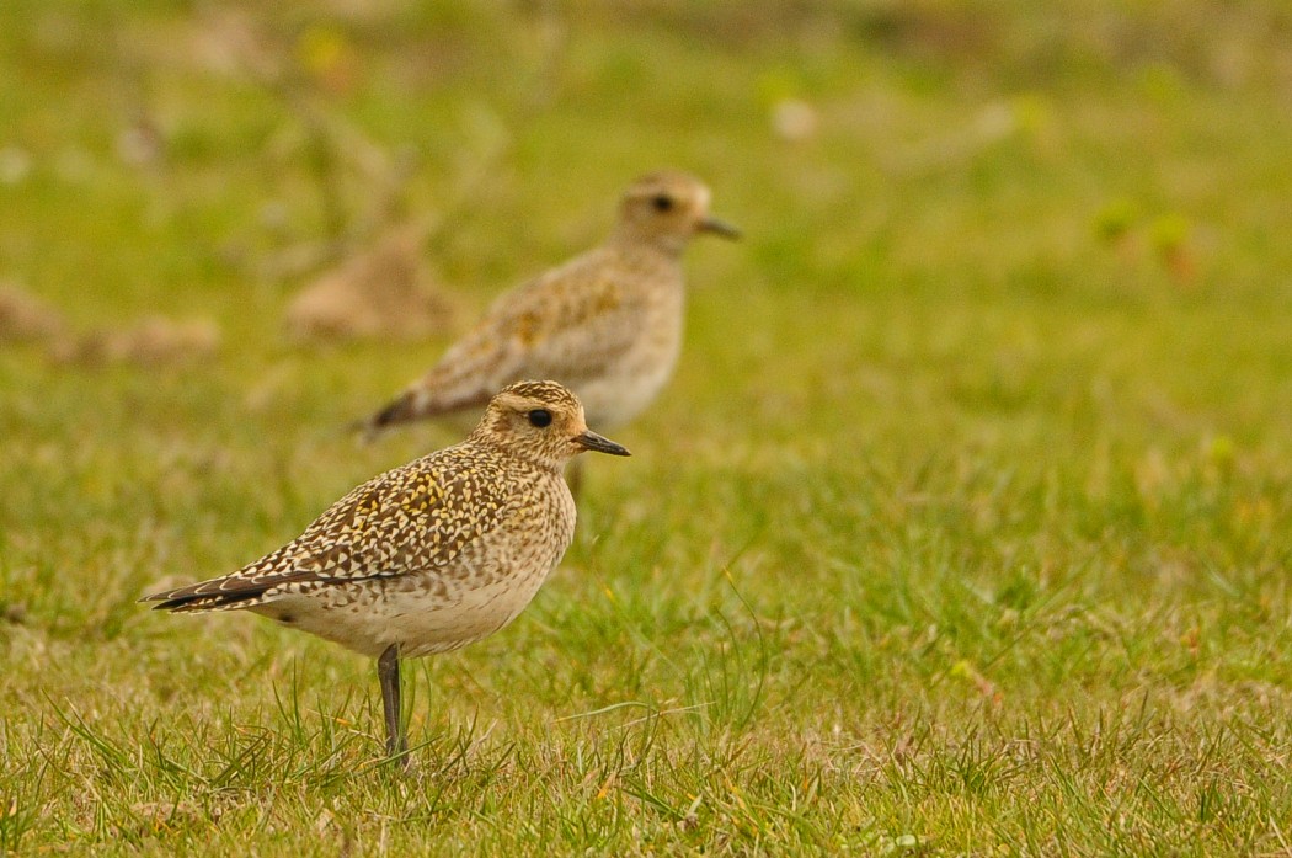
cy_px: 429
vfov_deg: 1.5
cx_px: 646
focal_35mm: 900
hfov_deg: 2.3
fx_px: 32255
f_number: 6.3
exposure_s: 1/500
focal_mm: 600
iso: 640
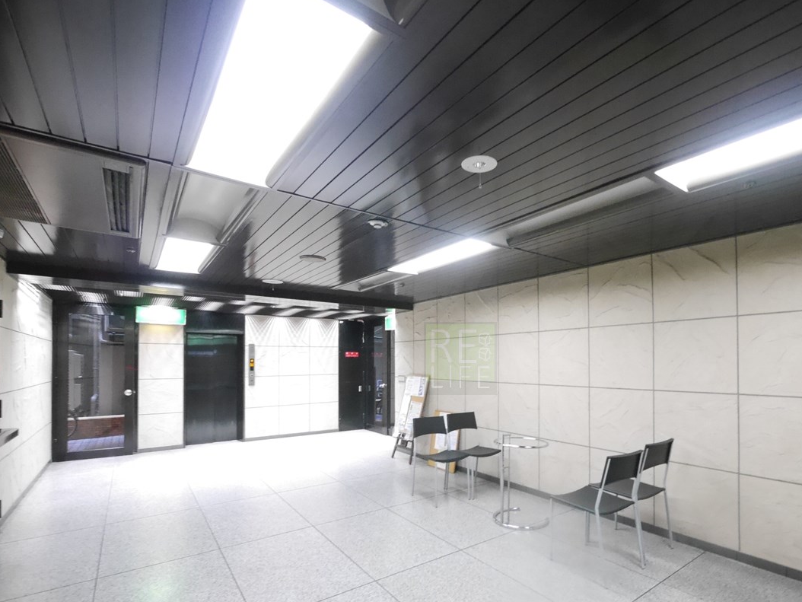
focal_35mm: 17
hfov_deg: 90.4
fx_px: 394
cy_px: 358
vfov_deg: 74.0
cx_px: 460
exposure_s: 1/20
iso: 3200
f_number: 4
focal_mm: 7
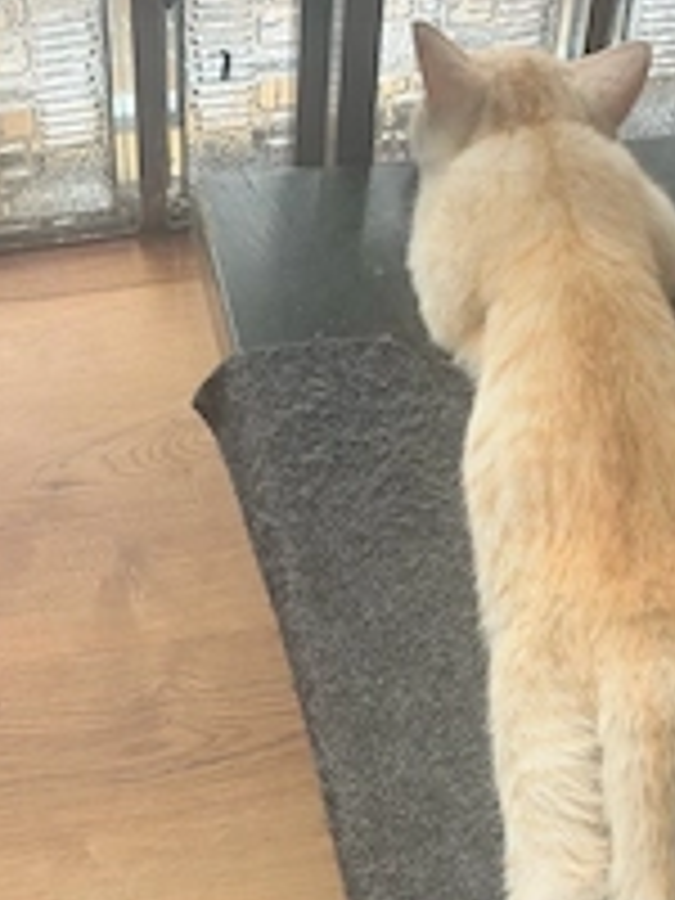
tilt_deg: -55.7
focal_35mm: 96
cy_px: 572
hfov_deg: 15.3
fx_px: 2496
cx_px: 580
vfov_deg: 20.4
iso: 100
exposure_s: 1/69
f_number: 1.78
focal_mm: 6.76
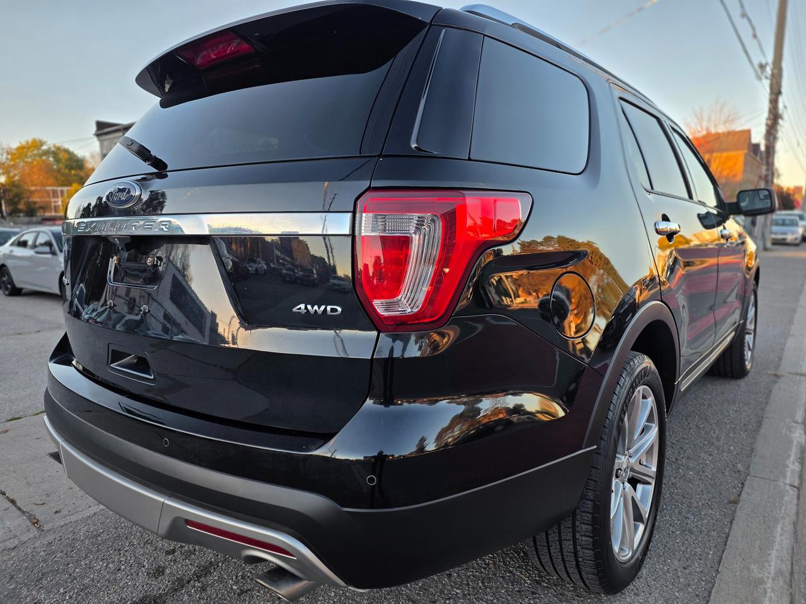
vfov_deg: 58.9
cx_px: 403
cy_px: 302
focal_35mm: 23
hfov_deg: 73.9
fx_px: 536
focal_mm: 6.25
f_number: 1.7
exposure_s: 1/359
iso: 40
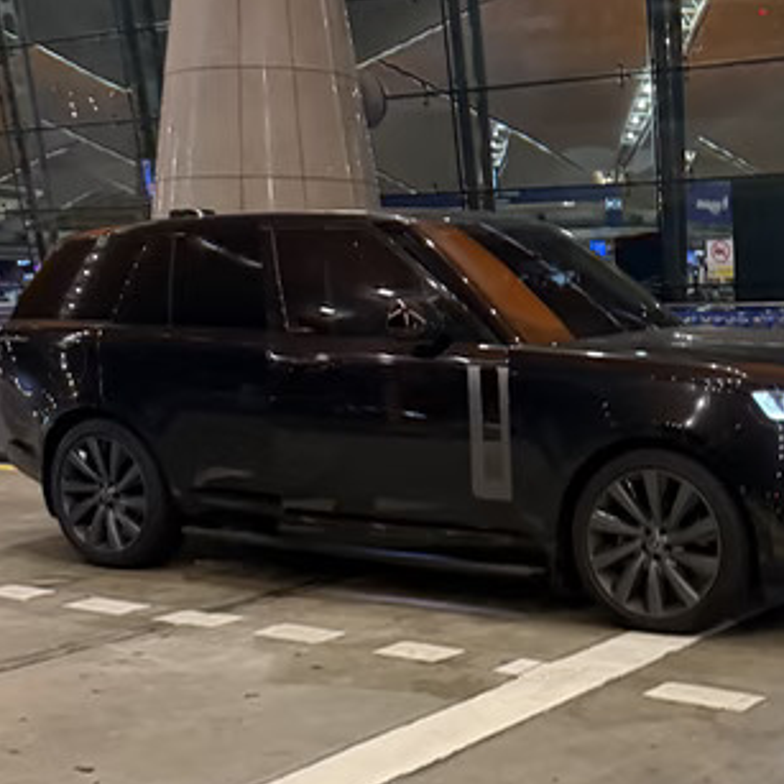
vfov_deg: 29.9
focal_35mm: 56
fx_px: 1435
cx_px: 529
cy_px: 623
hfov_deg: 30.3
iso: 640
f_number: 1.78
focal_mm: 6.76
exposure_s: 1/56
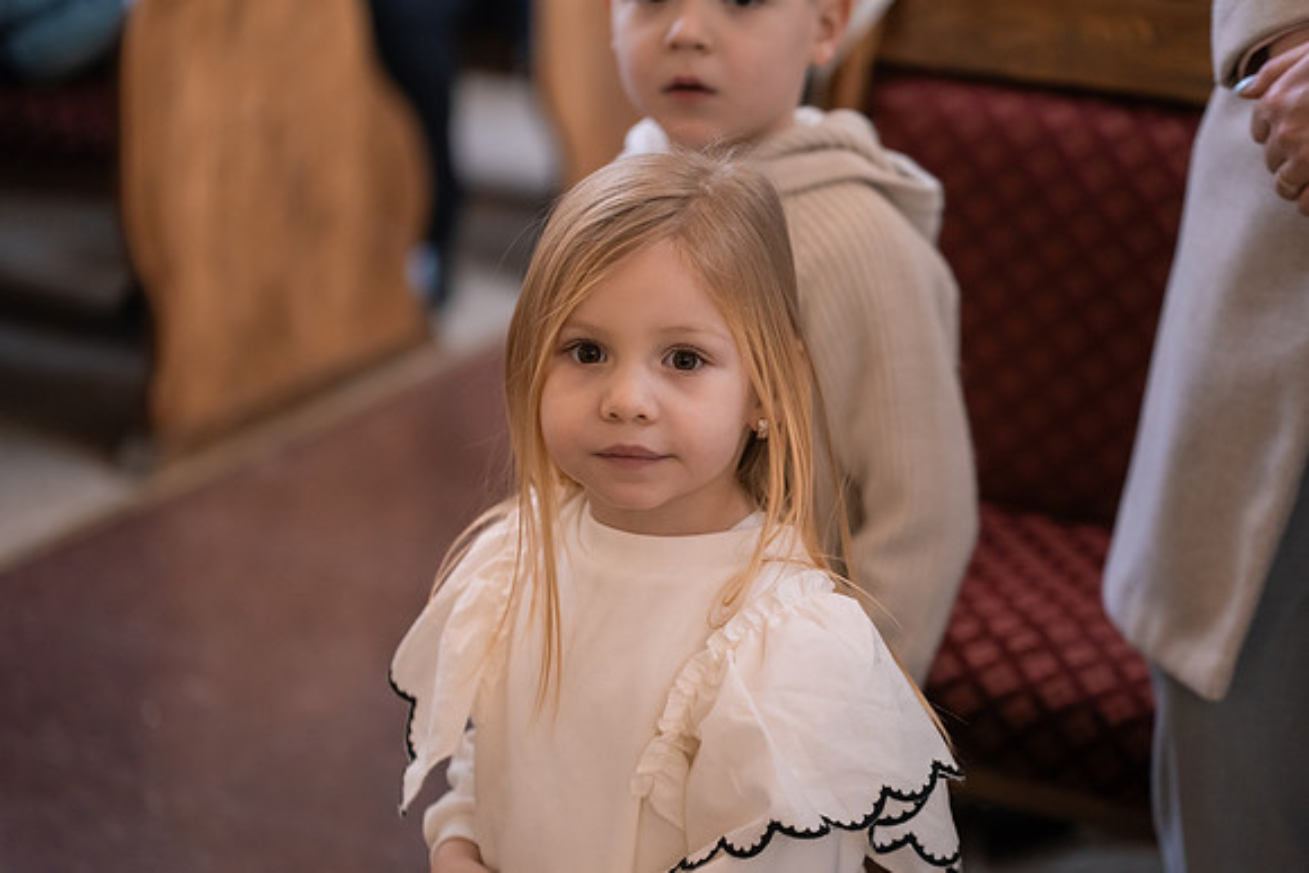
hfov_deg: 22.6
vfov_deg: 15.2
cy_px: 436
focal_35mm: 90
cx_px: 654
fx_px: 3273
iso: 1250
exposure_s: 1/250
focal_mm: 90
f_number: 3.2
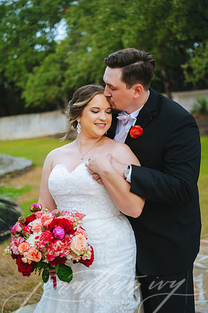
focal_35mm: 52
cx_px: 104
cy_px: 156
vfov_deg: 38.2
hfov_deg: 25.9
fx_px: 452
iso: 1250
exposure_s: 1/400
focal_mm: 52
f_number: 2.8
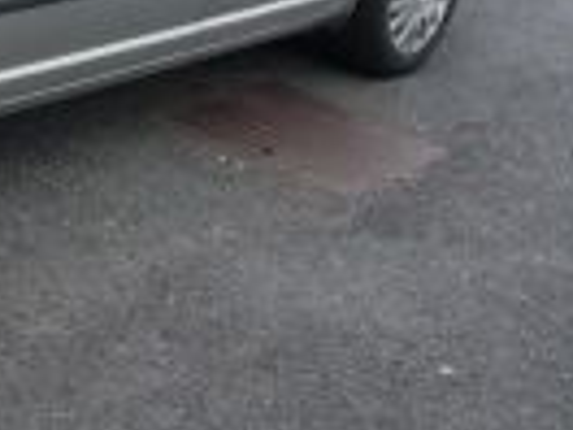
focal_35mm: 85
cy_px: -130
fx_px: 1407
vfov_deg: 16.4
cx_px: -243
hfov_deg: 20.3
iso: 200
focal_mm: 4.7
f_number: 3.3
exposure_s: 1/640
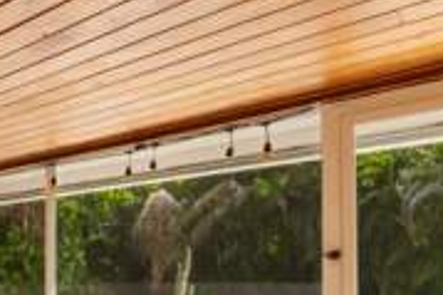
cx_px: 20
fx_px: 529
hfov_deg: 40.8
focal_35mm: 43
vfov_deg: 29.4
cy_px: 285
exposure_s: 1/160
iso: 500
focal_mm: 16
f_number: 11
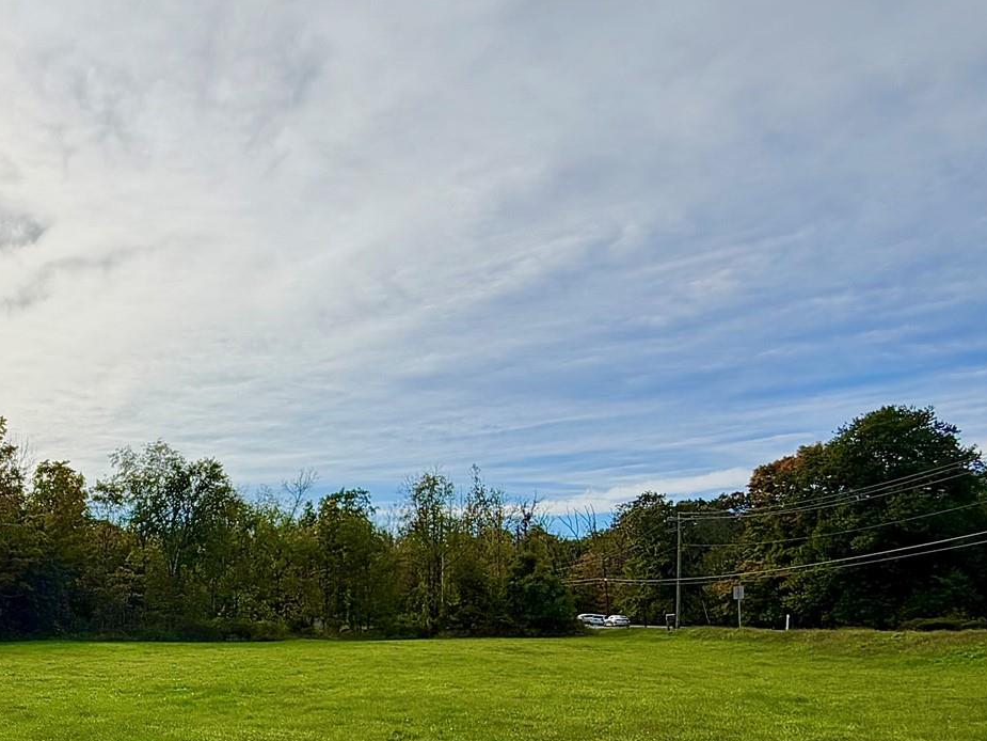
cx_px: 148
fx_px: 884
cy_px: 629
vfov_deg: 42.6
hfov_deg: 53.0
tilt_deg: +0.4
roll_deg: +0.0
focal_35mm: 31
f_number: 2.2
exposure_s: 1/1534
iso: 20
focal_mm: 2.22
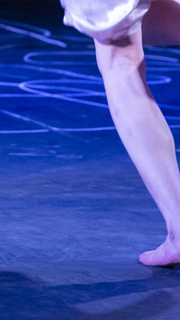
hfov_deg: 3.4
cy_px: -232
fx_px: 3005
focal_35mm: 354
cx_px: -58
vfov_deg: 6.0
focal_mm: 60
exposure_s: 1/250
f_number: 2.8
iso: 1600
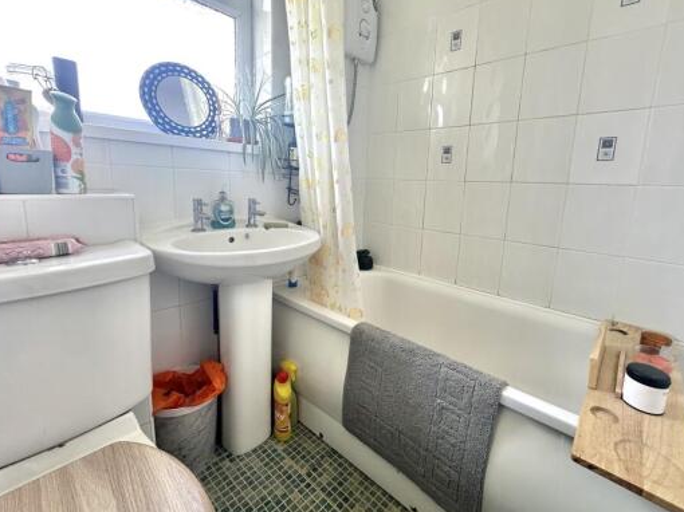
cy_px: 237
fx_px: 316
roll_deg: -2.3
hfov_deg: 94.5
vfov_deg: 77.9
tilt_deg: -10.1
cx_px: 355
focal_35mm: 16
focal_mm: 2.22
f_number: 2.2
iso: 100
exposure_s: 1/99
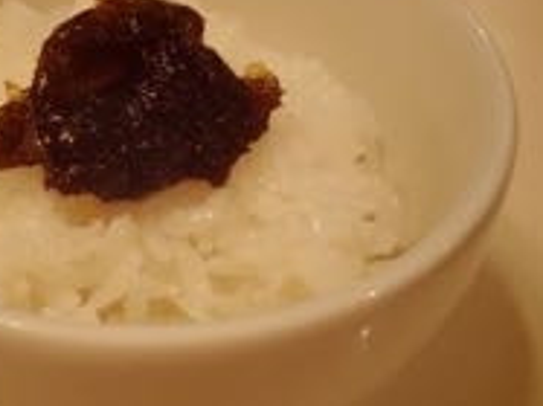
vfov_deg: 16.8
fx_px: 1380
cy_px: 202
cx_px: 139
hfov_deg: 22.1
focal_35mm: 88
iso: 1600
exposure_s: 1/250
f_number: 2.8
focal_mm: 8.5
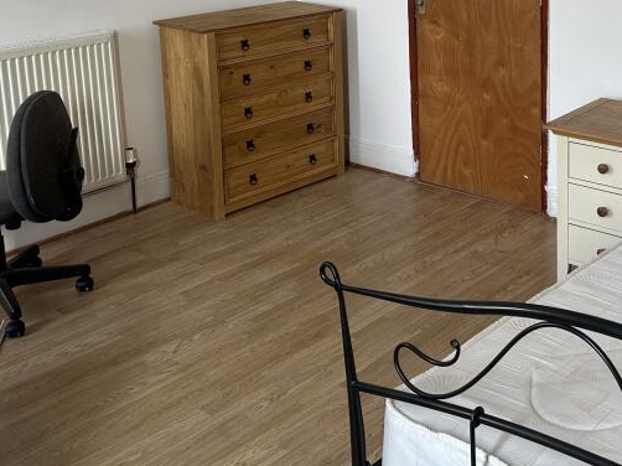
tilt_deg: -9.9
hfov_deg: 37.0
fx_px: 880
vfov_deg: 28.2
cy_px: 25
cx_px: 532
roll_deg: +0.3
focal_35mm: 49
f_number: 1.78
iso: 80
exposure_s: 1/121
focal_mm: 6.86
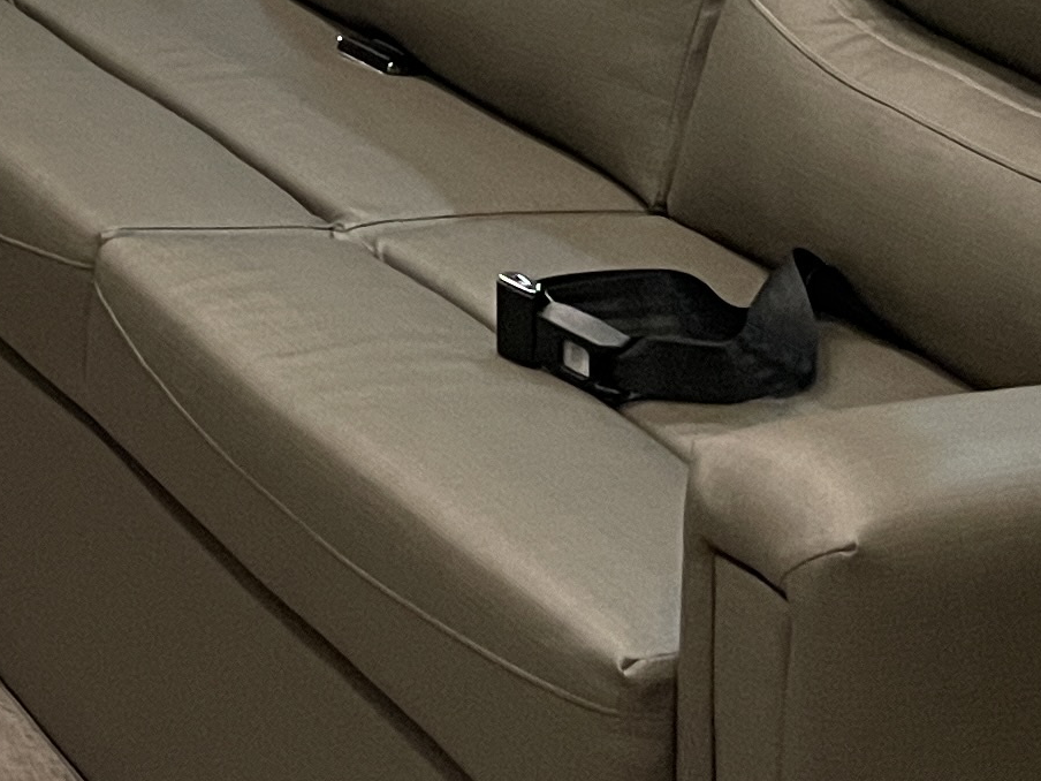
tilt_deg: -5.8
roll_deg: +0.1
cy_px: -528
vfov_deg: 12.0
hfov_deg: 15.9
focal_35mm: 116
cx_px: -385
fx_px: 3488
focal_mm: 4.2
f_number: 1.6
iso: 500
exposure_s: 1/60
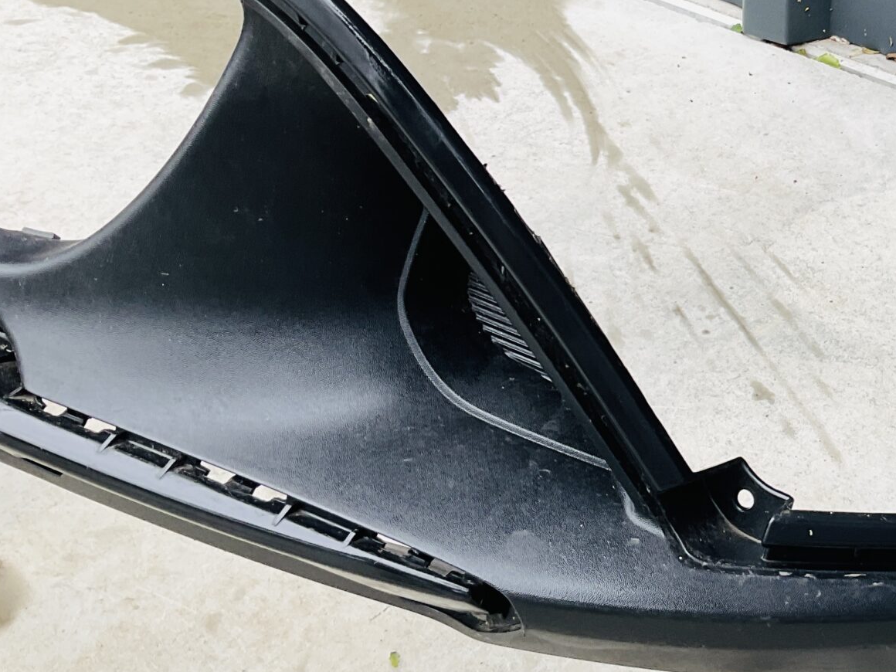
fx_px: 1657
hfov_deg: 28.2
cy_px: 196
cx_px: 923
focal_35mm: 64
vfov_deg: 22.8
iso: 16
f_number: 1.8
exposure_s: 1/226
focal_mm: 3
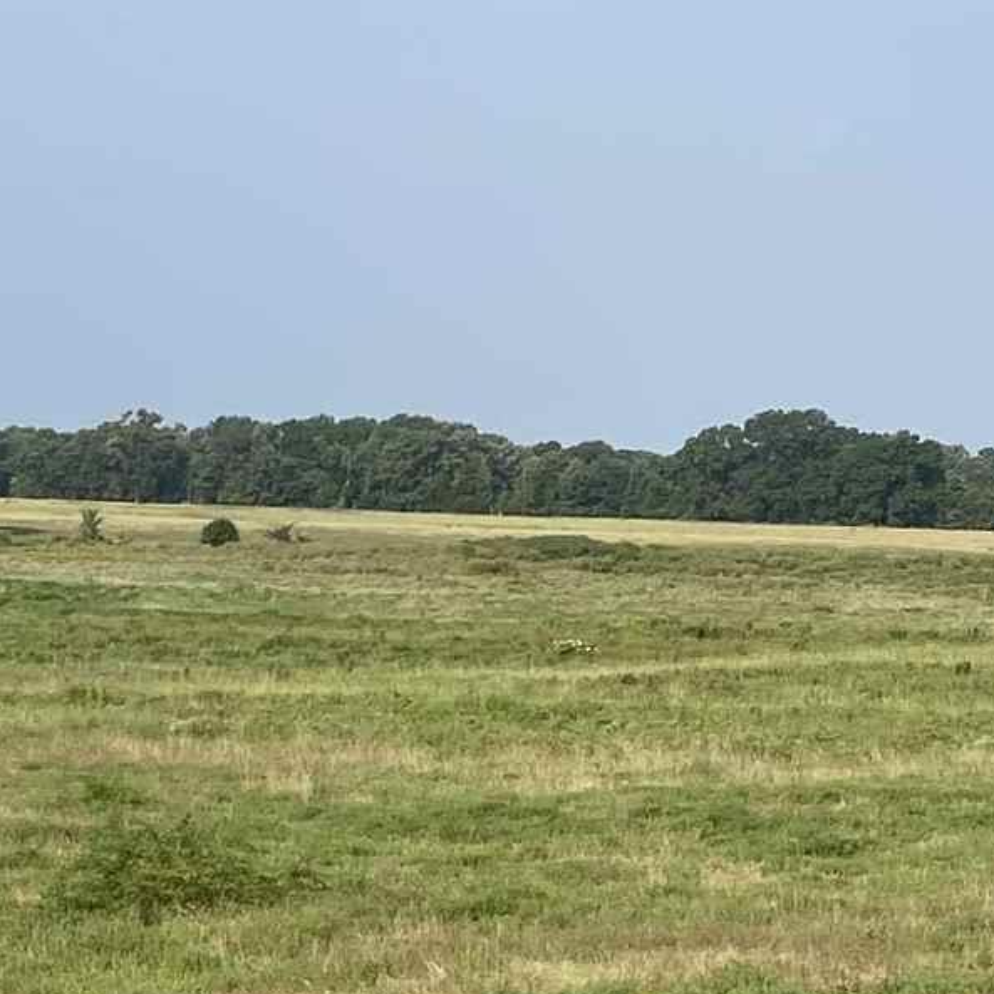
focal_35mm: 119
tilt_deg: -4.9
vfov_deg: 14.6
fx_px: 3866
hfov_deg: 14.6
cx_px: 722
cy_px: 776
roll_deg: -2.4
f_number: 1.8
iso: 32
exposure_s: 1/3040
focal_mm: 4.25
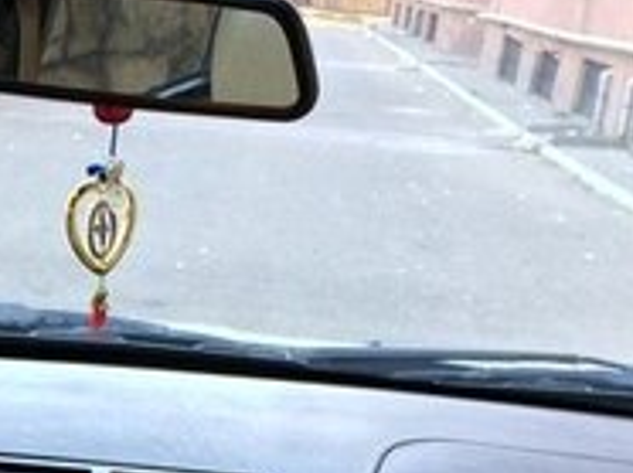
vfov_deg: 13.2
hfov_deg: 18.6
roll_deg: -4.6
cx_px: -7
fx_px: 1881
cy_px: 788
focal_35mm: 103
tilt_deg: -23.0
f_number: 2.2
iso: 64
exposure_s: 1/100
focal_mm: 4.15
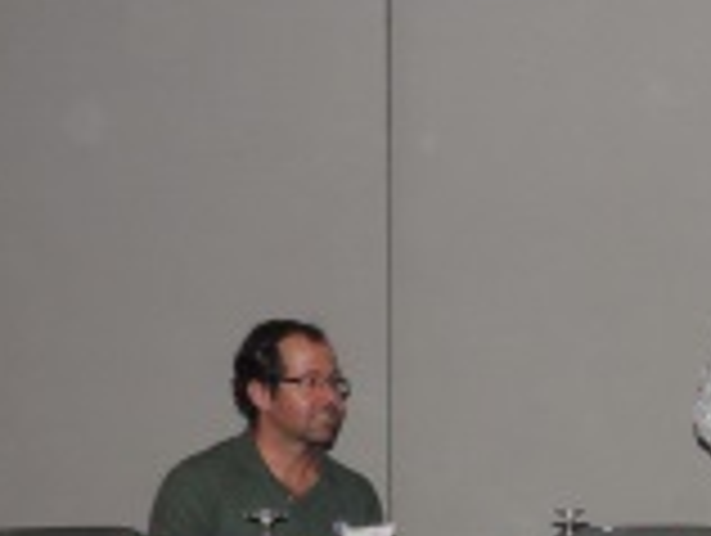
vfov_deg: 14.8
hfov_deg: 18.2
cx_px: 981
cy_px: 486
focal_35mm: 99
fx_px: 2037
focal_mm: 6.2
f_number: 3.3
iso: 280
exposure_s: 1/50
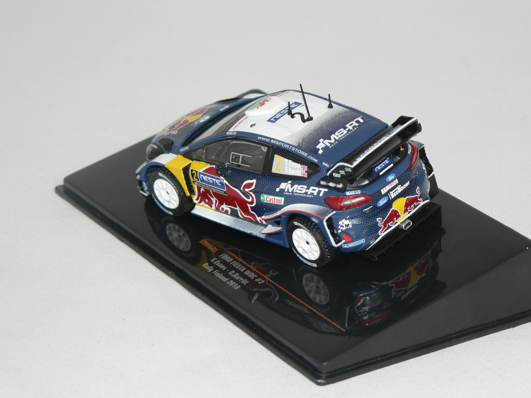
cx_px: 266
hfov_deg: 15.2
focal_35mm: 130
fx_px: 1994
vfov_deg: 11.4
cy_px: 199
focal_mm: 21.6
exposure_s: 1/60
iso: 80
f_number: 3.2
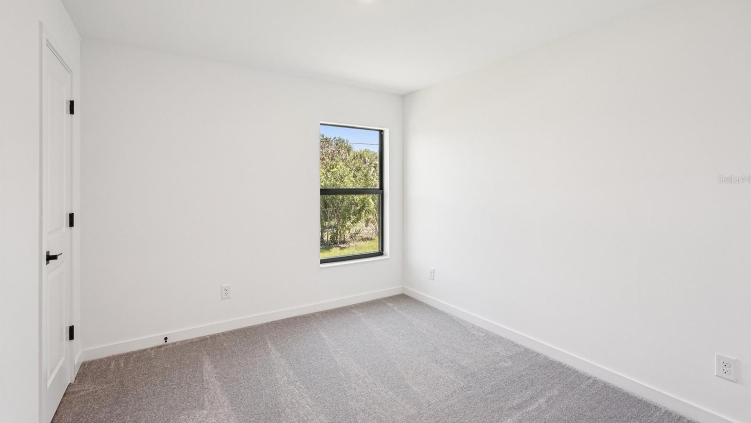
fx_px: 339
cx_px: 379
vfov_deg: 63.6
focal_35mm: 17
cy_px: 179
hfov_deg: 95.9
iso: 400
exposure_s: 1/50
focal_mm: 16
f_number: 8
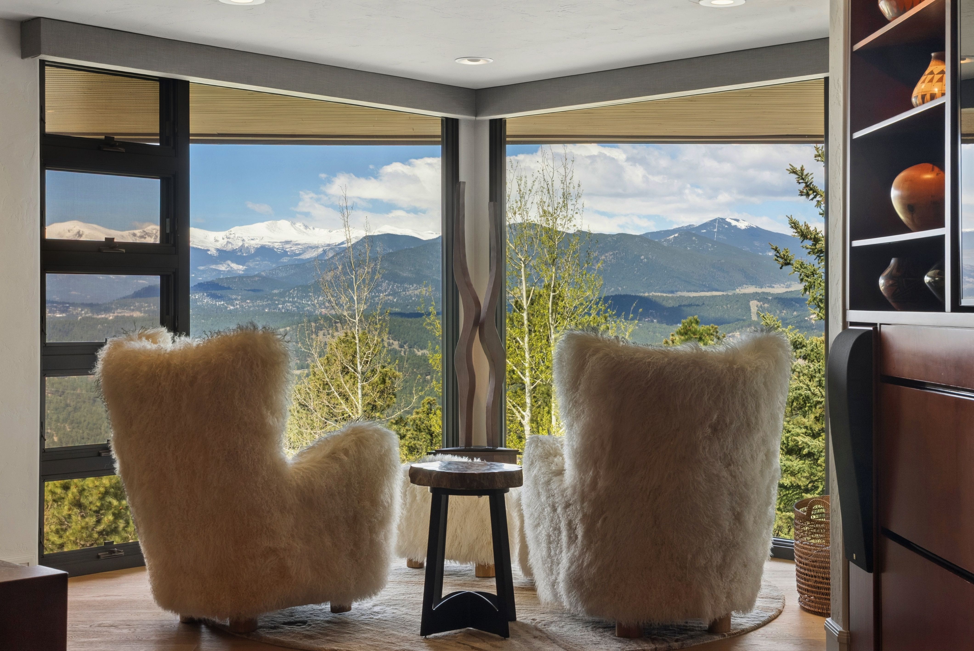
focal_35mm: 49
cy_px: 326
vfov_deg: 27.6
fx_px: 1326
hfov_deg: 40.3
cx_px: 487
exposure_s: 1/160
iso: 400
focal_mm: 49
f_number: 16
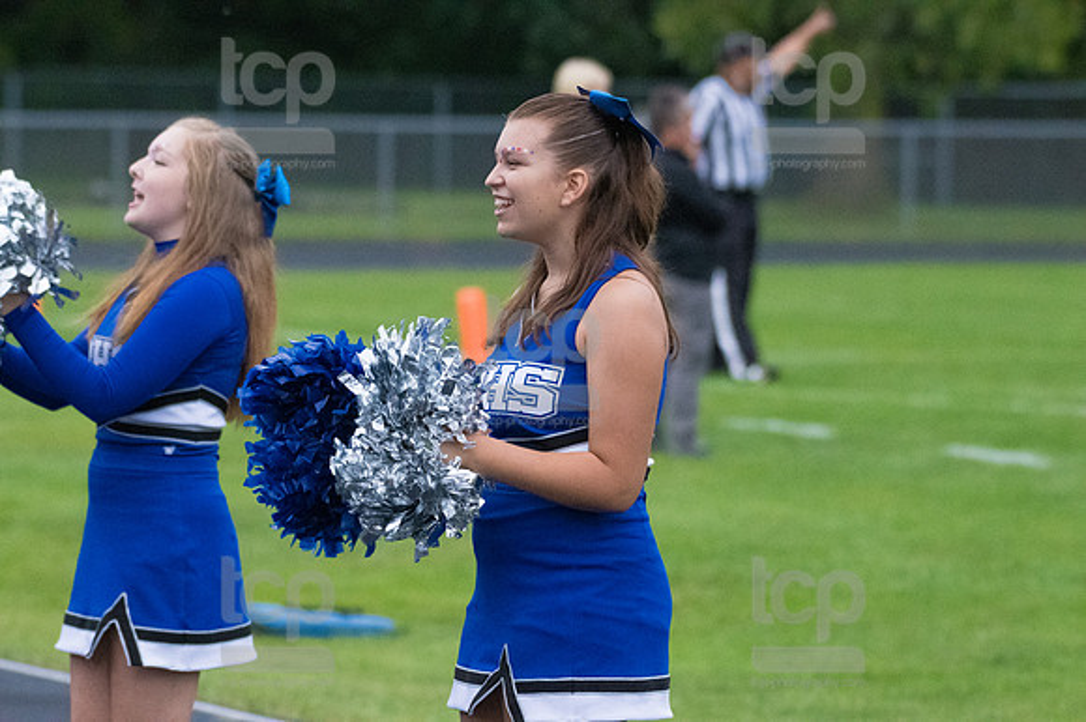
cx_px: 543
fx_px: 9497
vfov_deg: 4.4
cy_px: 361
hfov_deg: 6.5
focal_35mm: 315
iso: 6400
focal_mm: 210
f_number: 5.6
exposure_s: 1/2000
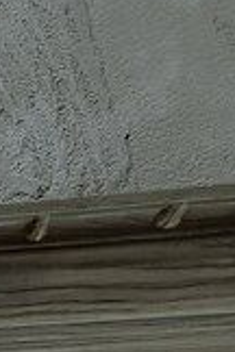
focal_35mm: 290
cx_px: -78
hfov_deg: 4.7
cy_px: 984
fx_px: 2839
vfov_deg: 6.6
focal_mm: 24.7
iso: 640
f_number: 4
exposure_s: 1/38
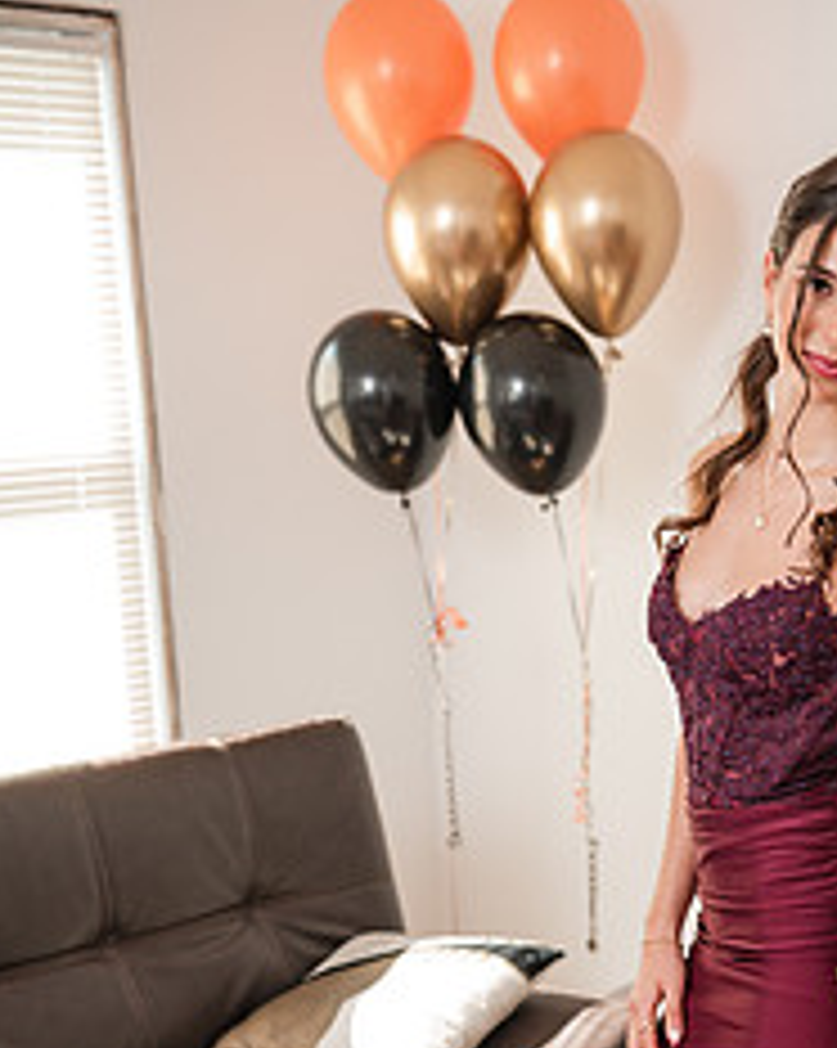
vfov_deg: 21.5
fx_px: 2697
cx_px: 652
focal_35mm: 87
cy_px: 936
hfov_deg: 17.5
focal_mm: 48
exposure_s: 1/250
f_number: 3.2
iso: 1000
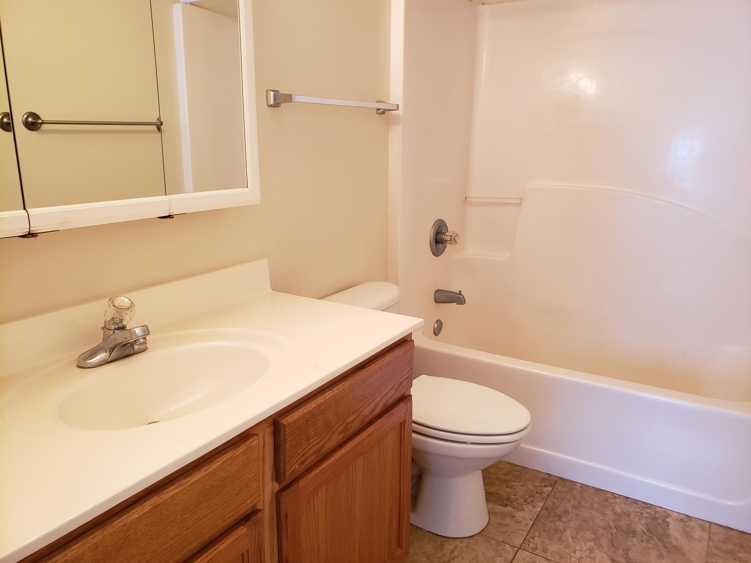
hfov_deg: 67.3
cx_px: 376
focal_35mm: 26
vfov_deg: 53.1
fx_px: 564
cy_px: 282
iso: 250
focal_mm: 4.3
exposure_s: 1/20
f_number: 2.4
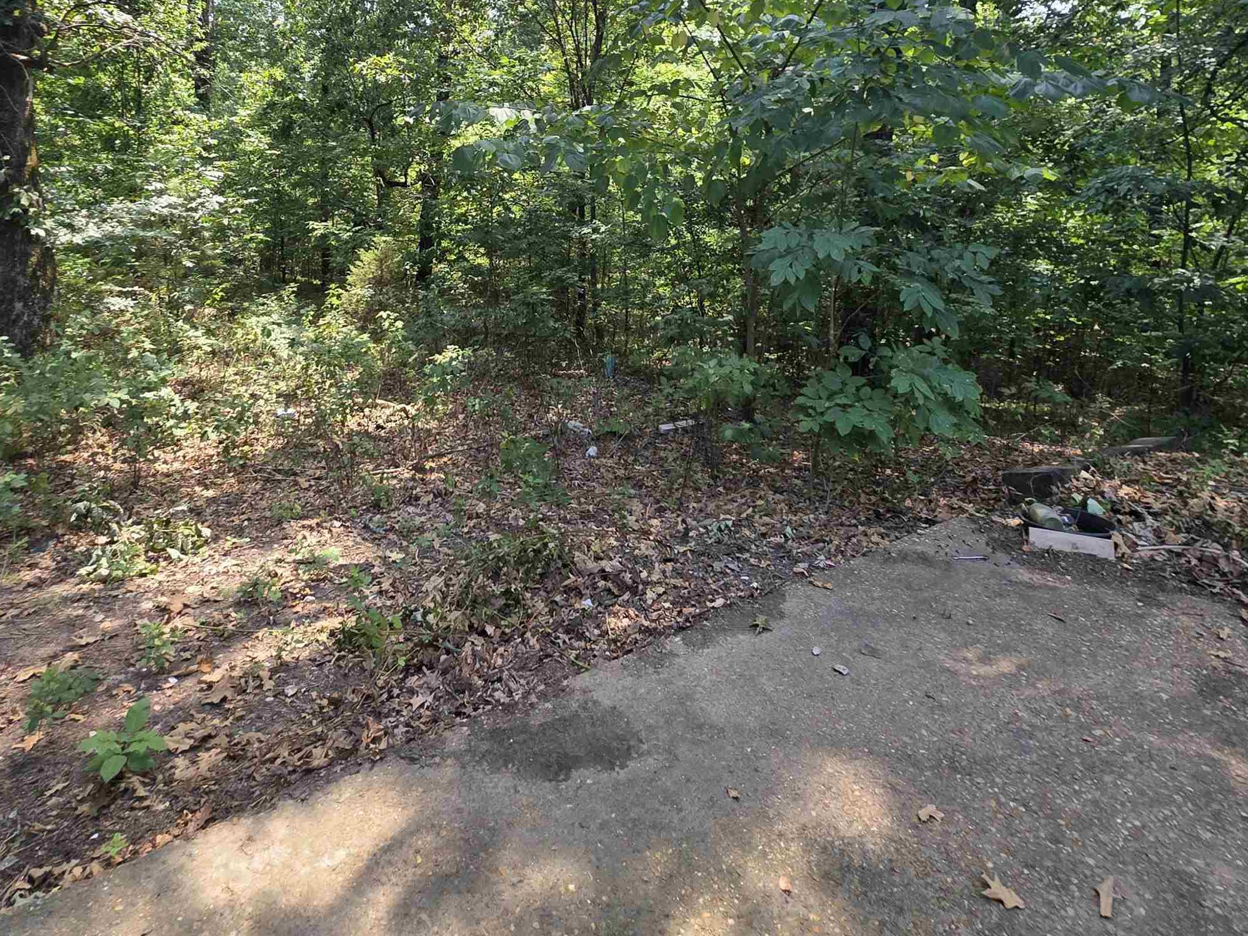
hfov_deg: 81.5
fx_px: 721
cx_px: 561
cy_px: 247
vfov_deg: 62.6
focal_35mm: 20
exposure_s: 1/120
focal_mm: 2.2
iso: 25
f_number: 1.9
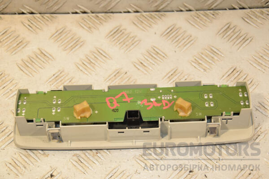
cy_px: 90
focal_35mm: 87
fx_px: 650
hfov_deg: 23.4
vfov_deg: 15.7
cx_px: 134
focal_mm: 58
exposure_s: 1/200
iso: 800
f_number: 6.3
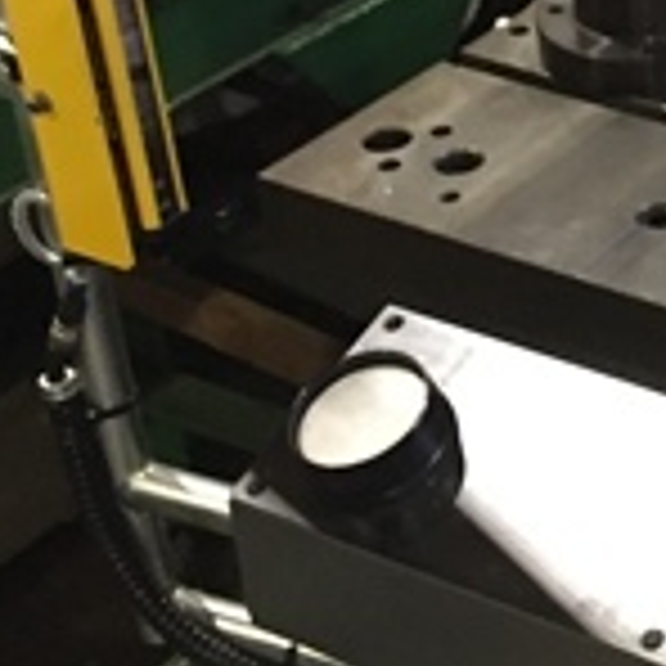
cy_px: -54
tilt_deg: -25.1
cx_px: 1116
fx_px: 2416
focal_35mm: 111
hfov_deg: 14.2
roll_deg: -0.4
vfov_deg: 15.3
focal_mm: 4.15
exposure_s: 1/33
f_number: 2.2
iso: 200
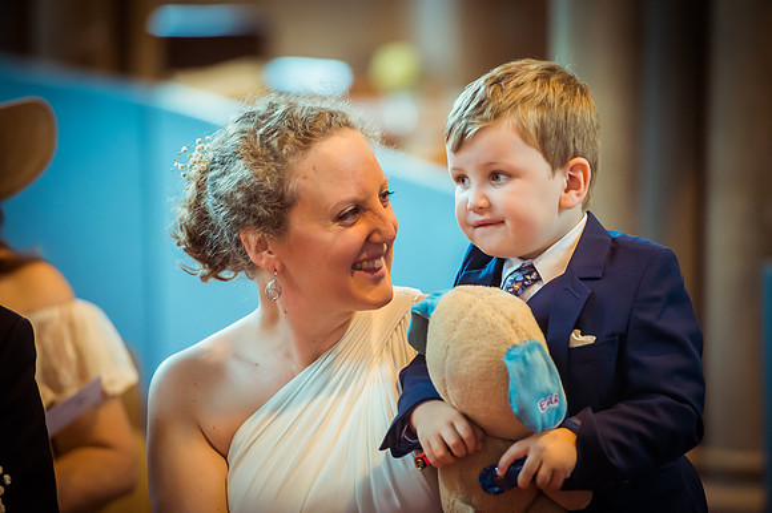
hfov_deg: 10.3
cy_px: 256
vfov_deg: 6.9
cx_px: 386
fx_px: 4286
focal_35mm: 200
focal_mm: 200
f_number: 3.5
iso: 3200
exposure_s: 1/200
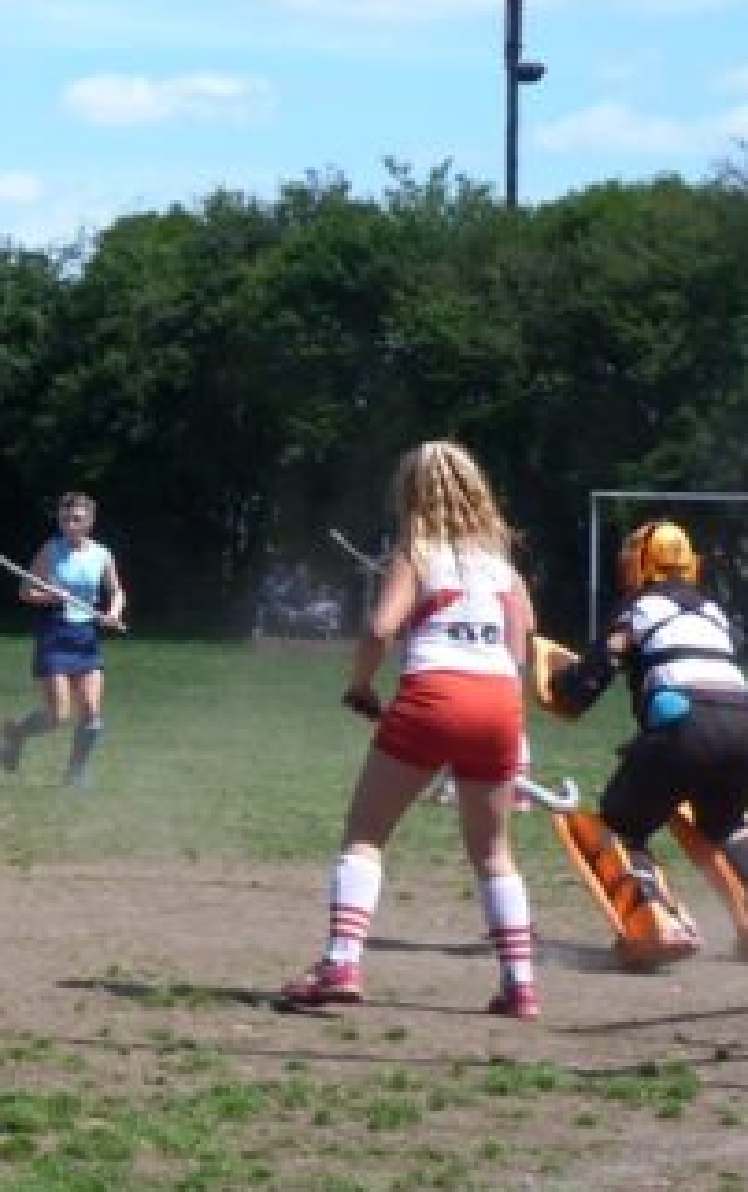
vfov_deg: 13.6
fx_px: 5010
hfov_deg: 8.3
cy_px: 463
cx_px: -518
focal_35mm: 154
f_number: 3.3
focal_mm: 11
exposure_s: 1/500
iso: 80
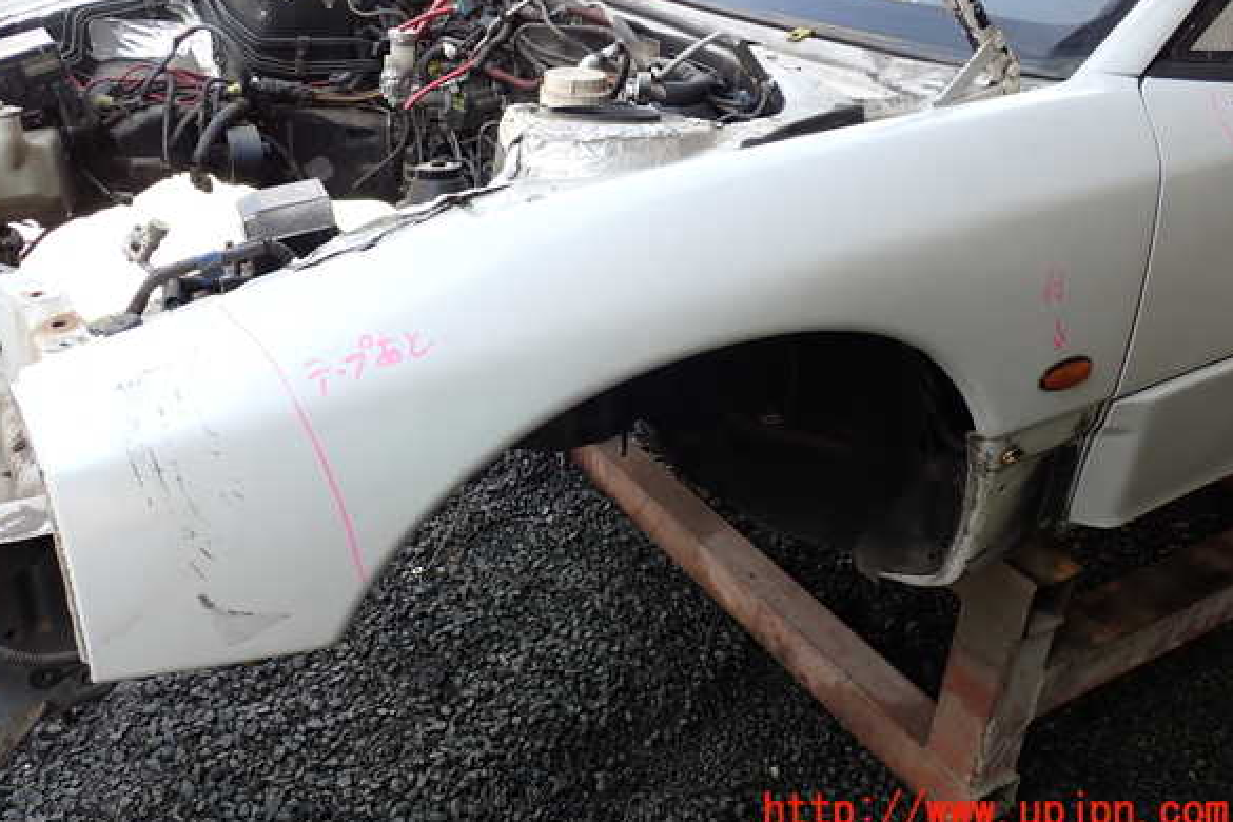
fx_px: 1096
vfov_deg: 41.1
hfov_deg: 58.7
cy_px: 365
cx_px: 607
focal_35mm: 32
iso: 100
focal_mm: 5.4
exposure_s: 1/125
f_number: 3.2
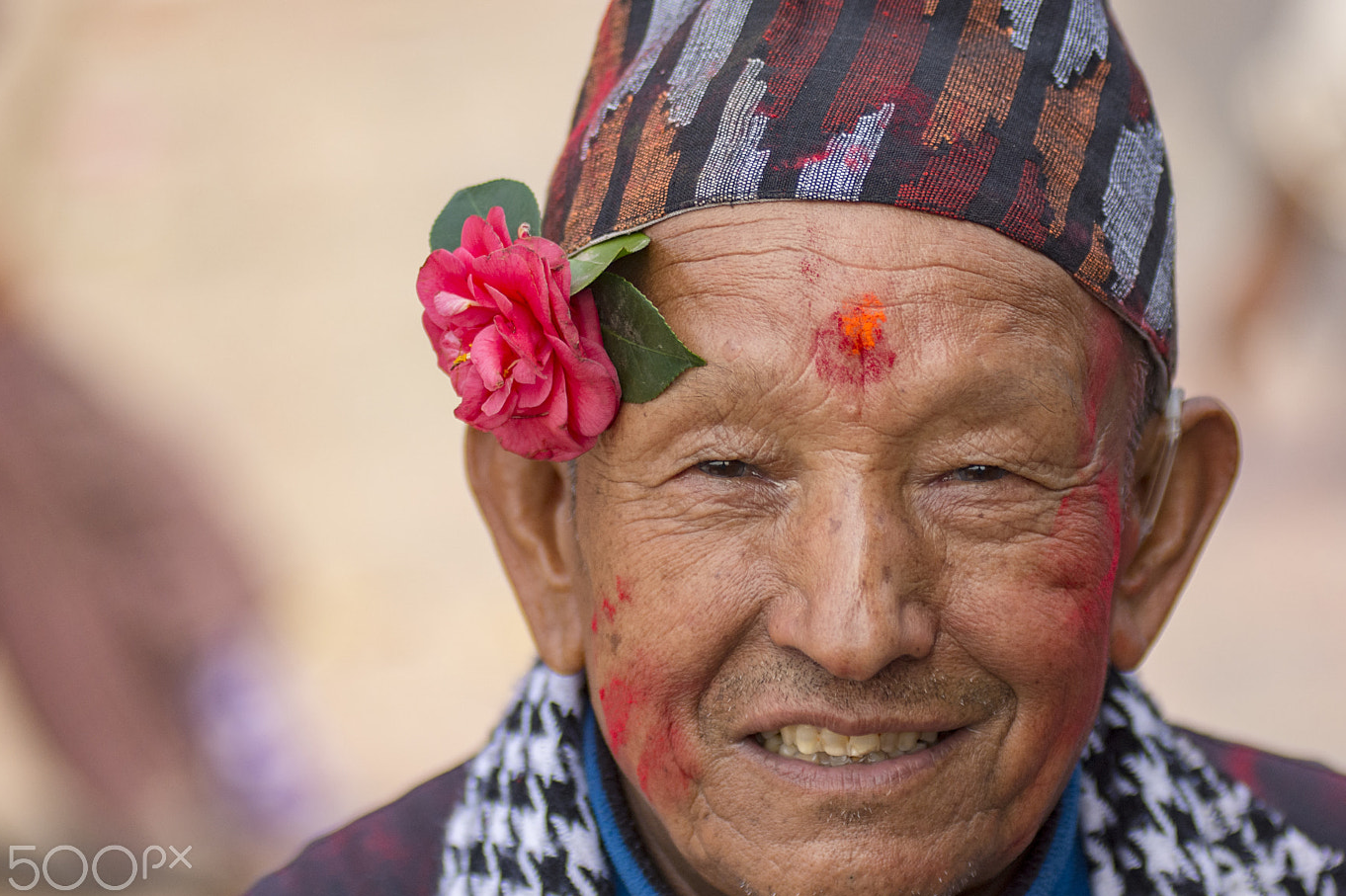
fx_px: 5270
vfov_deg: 9.7
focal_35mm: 141
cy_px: 471
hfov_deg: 14.6
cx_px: 737
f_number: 2.8
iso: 400
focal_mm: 80
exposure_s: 1/2500
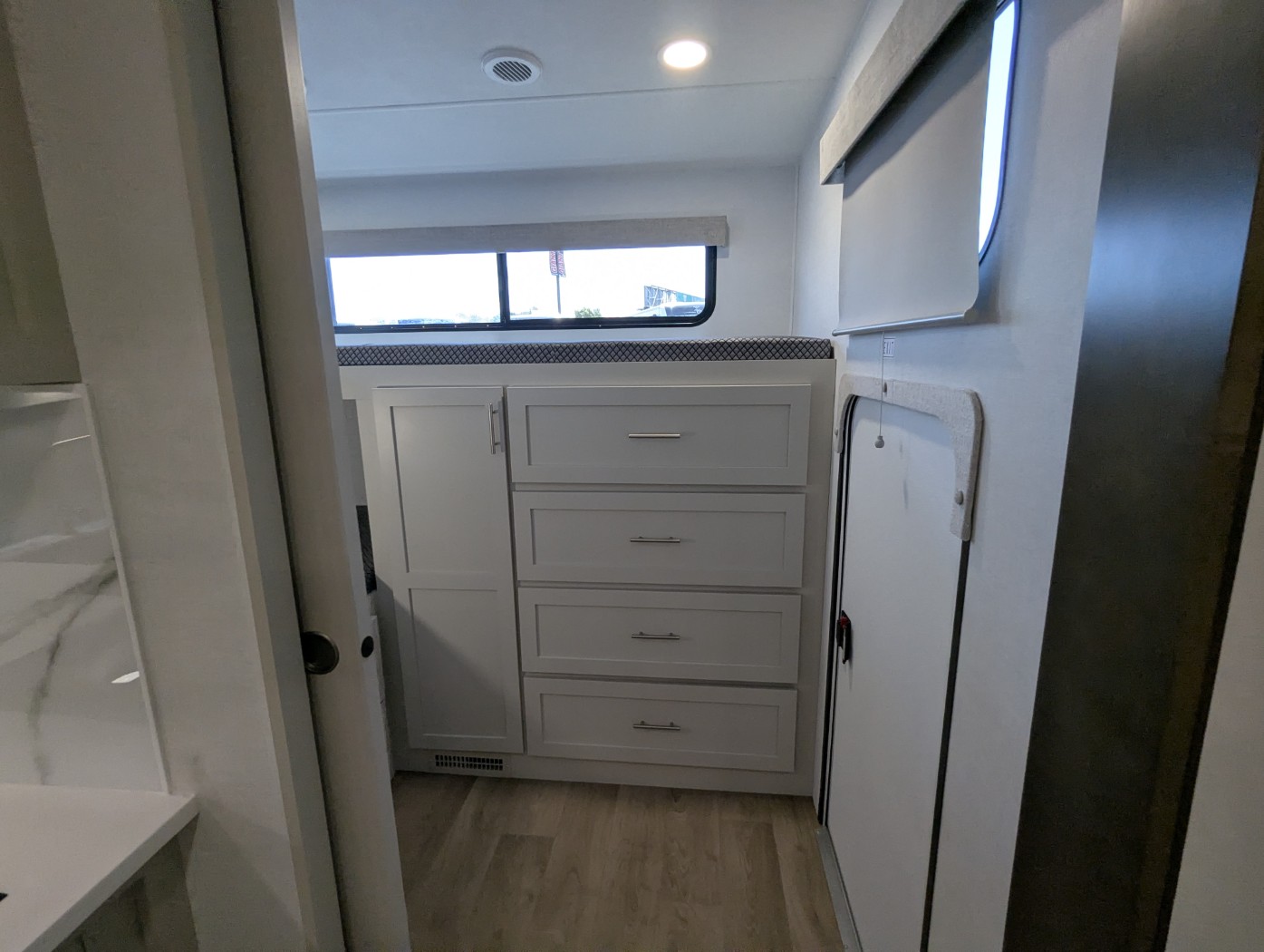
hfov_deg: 94.4
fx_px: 585
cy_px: 476
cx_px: 632
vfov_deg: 78.2
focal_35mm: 16
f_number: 2.2
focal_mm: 2.35
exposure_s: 1/186
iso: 203
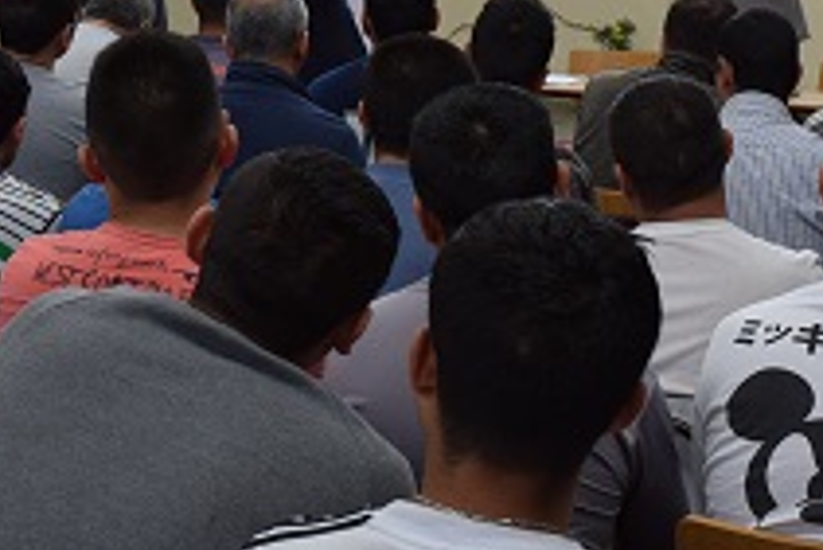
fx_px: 2434
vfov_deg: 12.8
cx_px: 429
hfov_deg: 19.2
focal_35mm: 106
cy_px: 82
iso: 400
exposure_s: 1/200
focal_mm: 25
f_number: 7.1
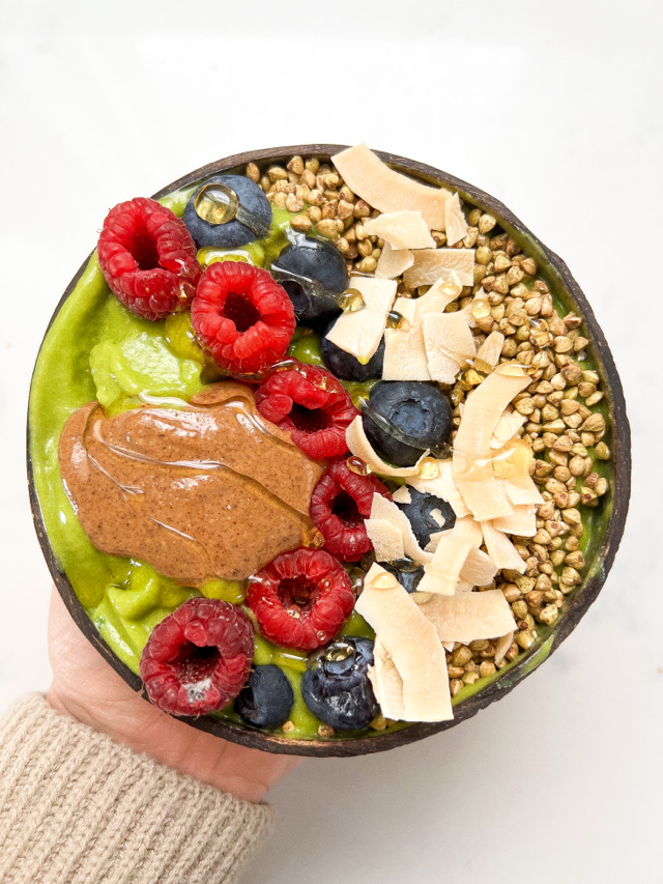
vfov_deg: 67.3
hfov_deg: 53.1
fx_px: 664
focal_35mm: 26
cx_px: 332
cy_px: 442
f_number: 1.5
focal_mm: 5.7
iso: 125
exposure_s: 1/100
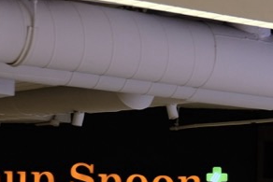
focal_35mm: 206
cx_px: 483
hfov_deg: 9.5
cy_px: 320
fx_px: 1563
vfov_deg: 6.5
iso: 400
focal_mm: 31.5
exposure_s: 1/50
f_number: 3.6
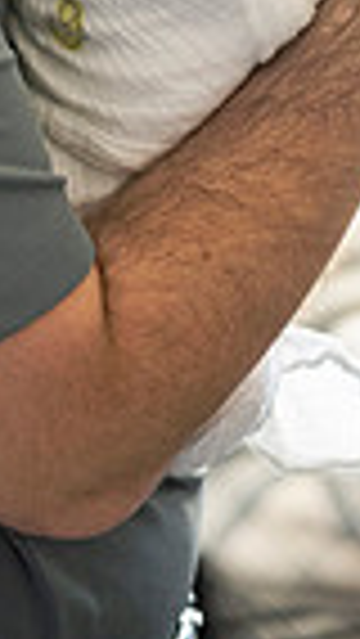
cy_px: -369
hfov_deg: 7.3
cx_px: 117
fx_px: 2814
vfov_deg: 12.2
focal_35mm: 166
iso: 640
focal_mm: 50
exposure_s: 1/320
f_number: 2
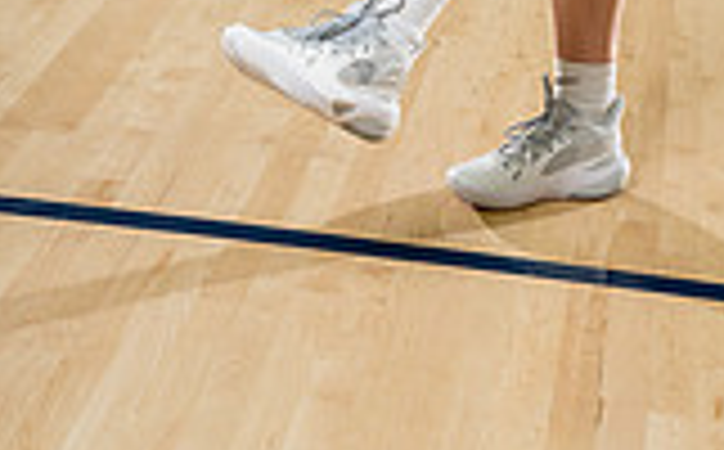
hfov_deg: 17.6
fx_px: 2305
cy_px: -536
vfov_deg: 10.1
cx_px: 670
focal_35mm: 117
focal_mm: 41
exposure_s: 1/250
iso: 640
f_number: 8
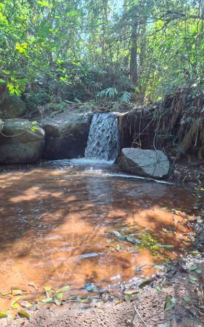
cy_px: 165
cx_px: 80
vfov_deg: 72.5
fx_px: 222
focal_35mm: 25
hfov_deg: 48.9
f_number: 1.8
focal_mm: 5.54
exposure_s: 1/100
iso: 80
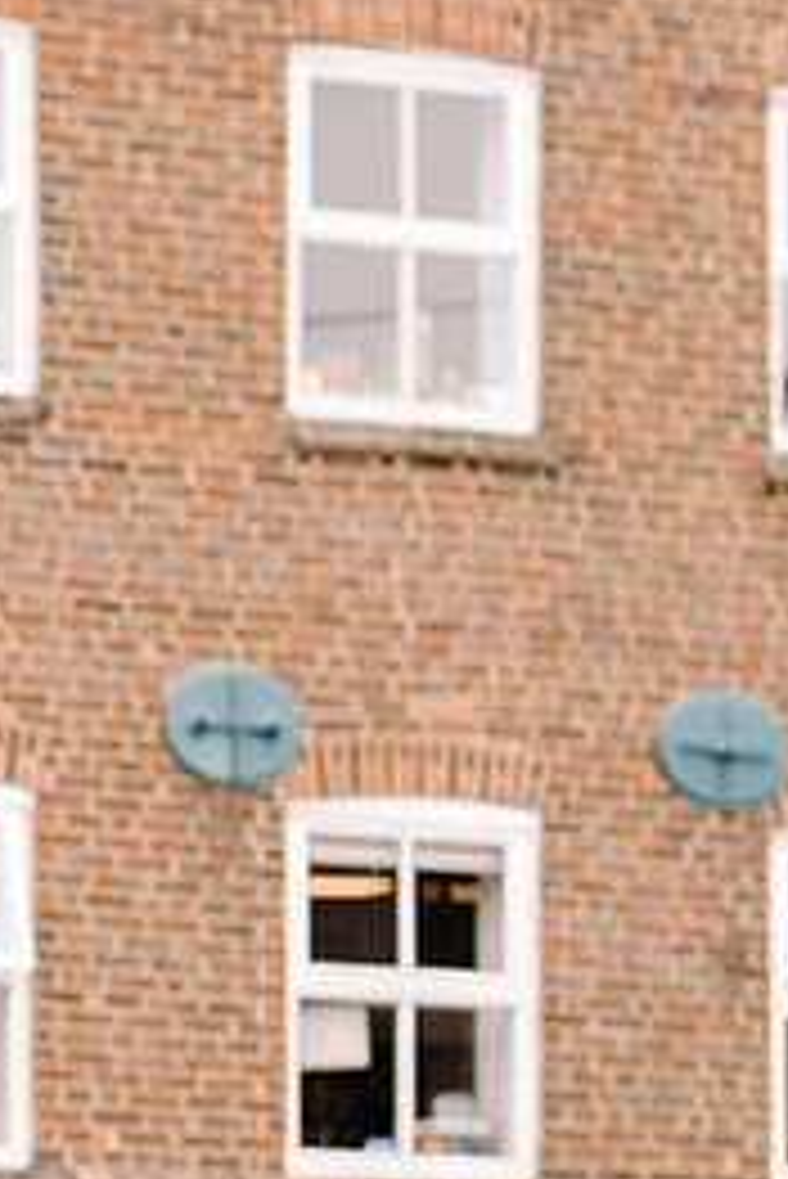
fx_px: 7771
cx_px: -1402
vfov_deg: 8.6
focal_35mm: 237
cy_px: 1533
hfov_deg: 5.5
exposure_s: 1/800
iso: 250
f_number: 2.5
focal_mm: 35
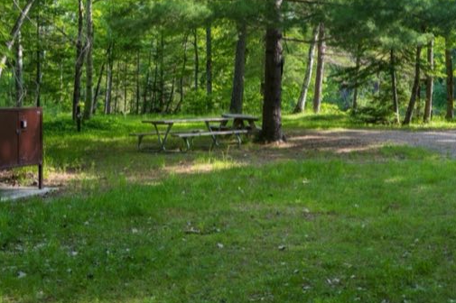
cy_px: 87
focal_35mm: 57
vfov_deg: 23.6
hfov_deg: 35.0
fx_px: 722
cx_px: 201
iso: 220
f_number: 4.8
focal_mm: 36
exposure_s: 1/250
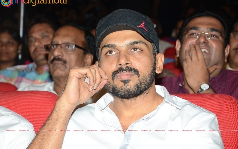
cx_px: 119
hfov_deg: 13.0
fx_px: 1041
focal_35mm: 161
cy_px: 73
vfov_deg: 8.2
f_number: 6.3
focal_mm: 105
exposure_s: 1/125
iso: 400
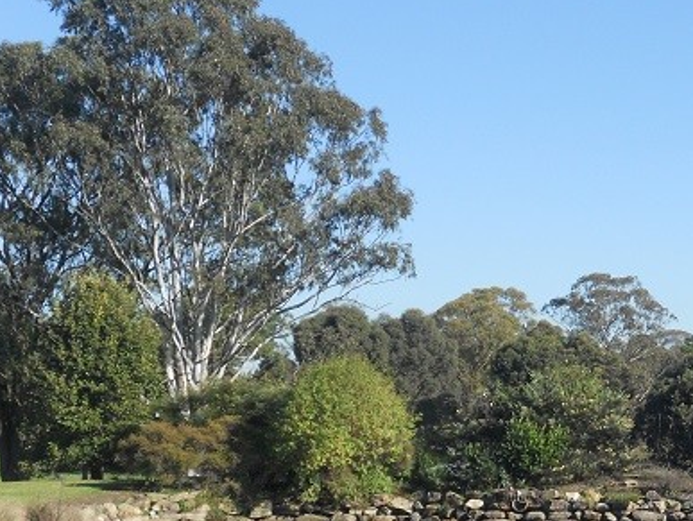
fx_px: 1904
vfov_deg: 15.4
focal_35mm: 95
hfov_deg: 20.0
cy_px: 458
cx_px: 702
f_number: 4.3
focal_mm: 8.2
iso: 80
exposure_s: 1/400
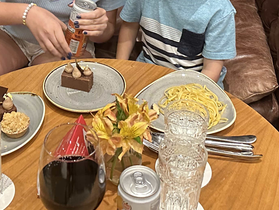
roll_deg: -0.7
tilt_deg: -31.1
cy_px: 23
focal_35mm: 70
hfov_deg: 27.7
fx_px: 564
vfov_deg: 20.6
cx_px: 104
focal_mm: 6.86
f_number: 1.78
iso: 800
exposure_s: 1/60
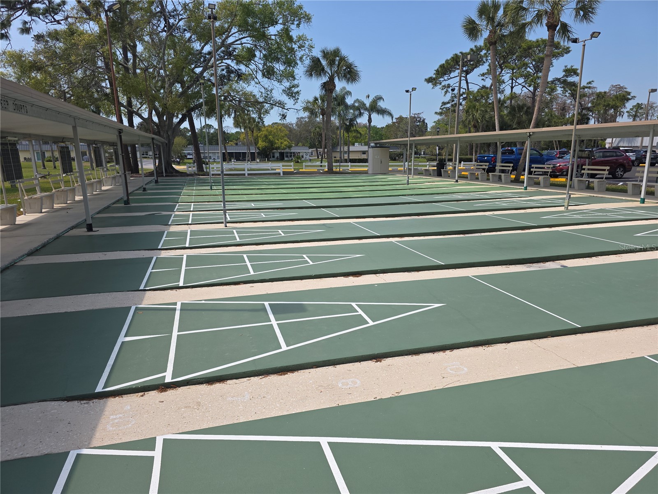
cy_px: 247
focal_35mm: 23
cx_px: 329
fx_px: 437
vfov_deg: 58.9
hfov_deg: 73.9
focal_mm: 6.3
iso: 12
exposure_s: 1/1081
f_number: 1.7
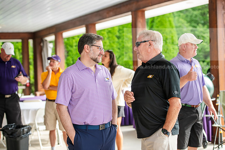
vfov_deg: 16.7
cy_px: 75
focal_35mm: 82
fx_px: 513
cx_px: 112
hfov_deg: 24.8
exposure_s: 1/200
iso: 250
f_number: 3.5
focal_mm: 82
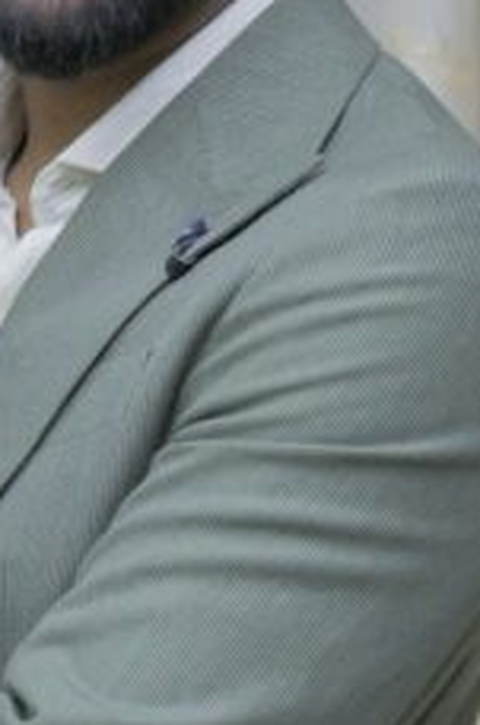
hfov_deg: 7.8
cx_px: -323
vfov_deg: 12.0
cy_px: 432
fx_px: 3435
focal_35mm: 171
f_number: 4
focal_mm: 38
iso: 4000
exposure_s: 1/160
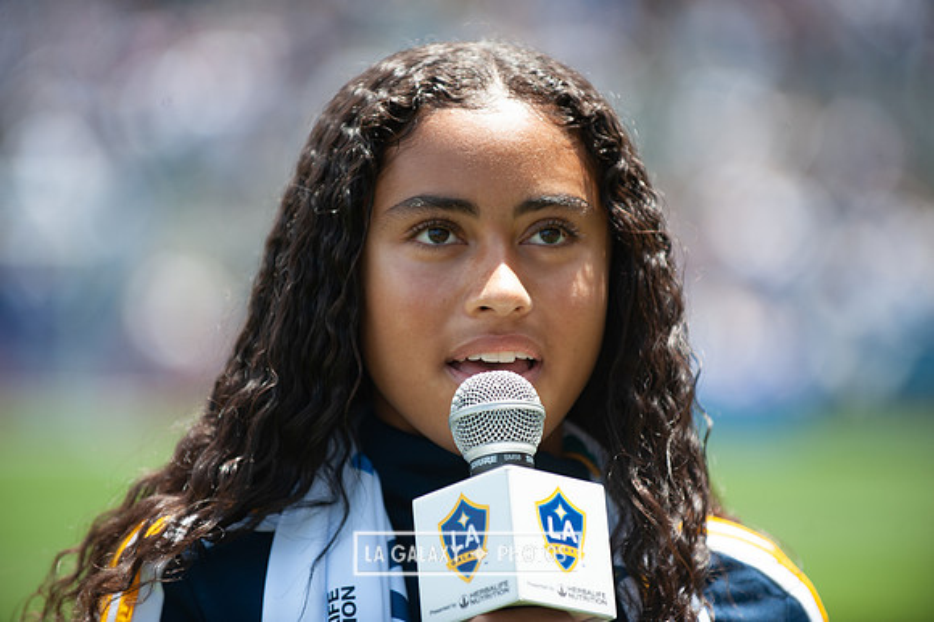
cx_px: 467
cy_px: 311
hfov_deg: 10.3
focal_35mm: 200
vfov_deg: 6.9
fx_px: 5186
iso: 200
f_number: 3.5
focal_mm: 200
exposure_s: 1/800
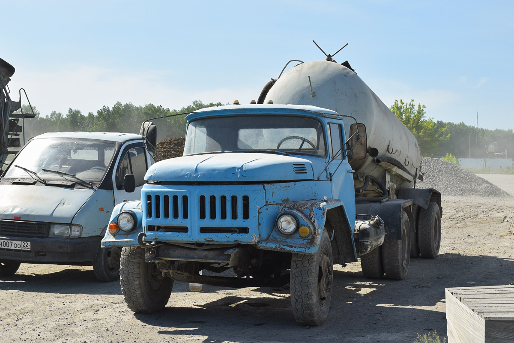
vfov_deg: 26.5
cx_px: 257
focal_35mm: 51
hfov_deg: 38.9
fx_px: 728
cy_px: 172
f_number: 10
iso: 200
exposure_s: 1/400
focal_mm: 34
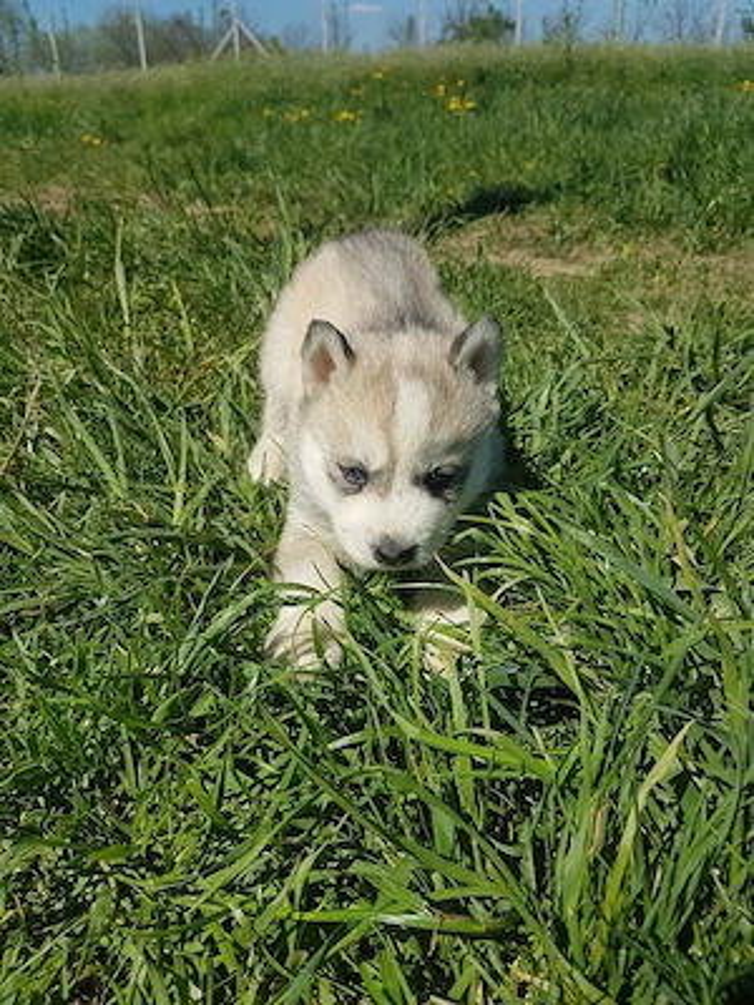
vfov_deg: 67.3
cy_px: 502
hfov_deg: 53.1
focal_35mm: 26
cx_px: 377
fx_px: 755
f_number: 1.7
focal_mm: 4.2
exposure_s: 1/3333
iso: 40
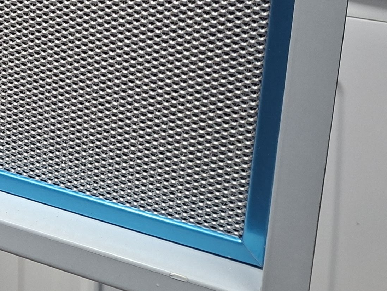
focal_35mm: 84
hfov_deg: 18.7
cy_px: -64
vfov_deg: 16.8
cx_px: -283
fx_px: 939
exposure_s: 1/50
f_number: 1.8
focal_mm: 5.54
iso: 250
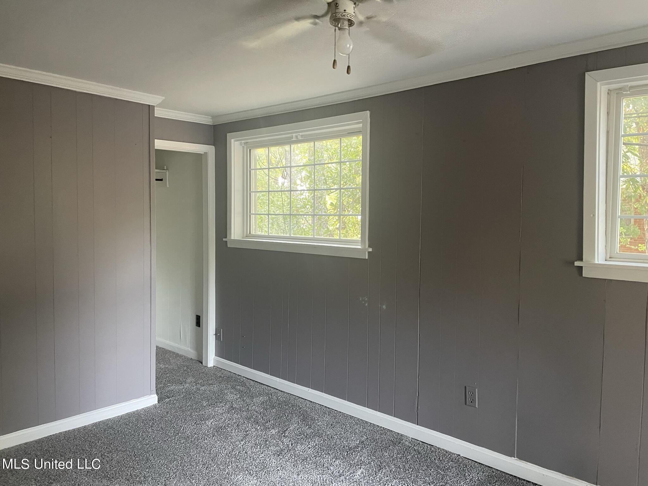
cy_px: 243
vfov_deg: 53.1
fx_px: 487
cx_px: 324
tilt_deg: -4.7
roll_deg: +0.0
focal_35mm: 26
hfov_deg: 67.3
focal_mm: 4.2
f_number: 1.6
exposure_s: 1/60
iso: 400
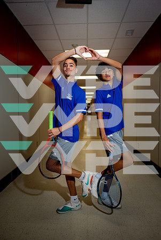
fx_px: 161
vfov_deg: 73.7
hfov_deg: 53.2
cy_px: 120
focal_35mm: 24
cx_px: 80
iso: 40
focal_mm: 24
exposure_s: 1/250
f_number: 1.4
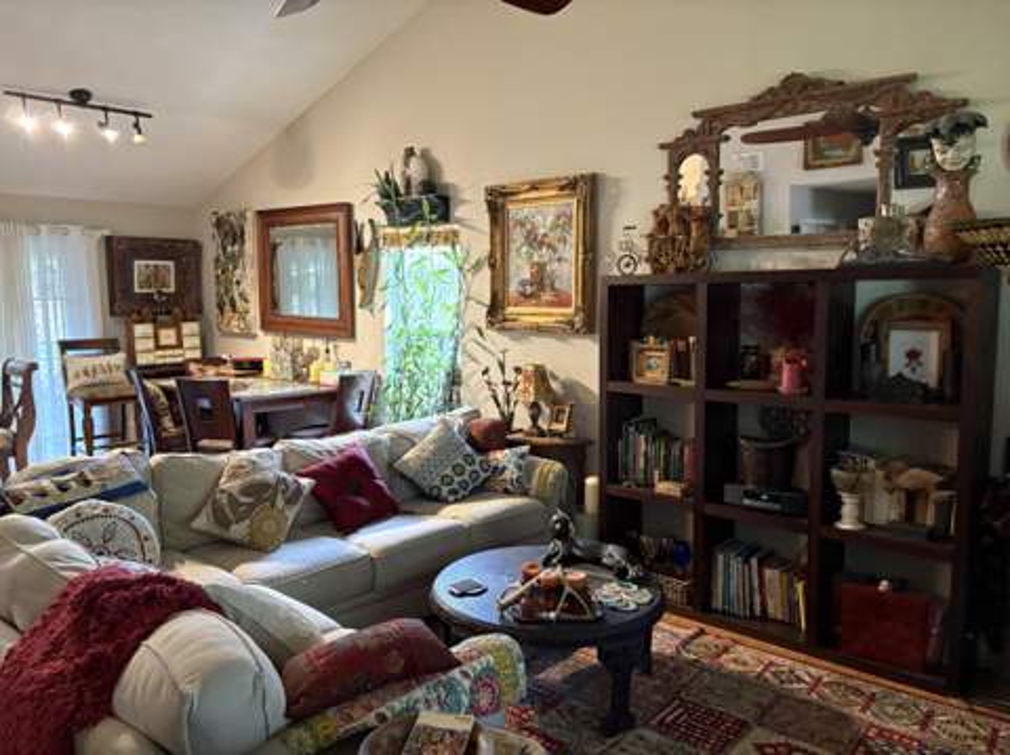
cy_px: 378
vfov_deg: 53.0
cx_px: 505
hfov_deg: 67.4
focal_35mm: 26
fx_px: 758
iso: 500
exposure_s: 1/40
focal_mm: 5.96
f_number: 1.6
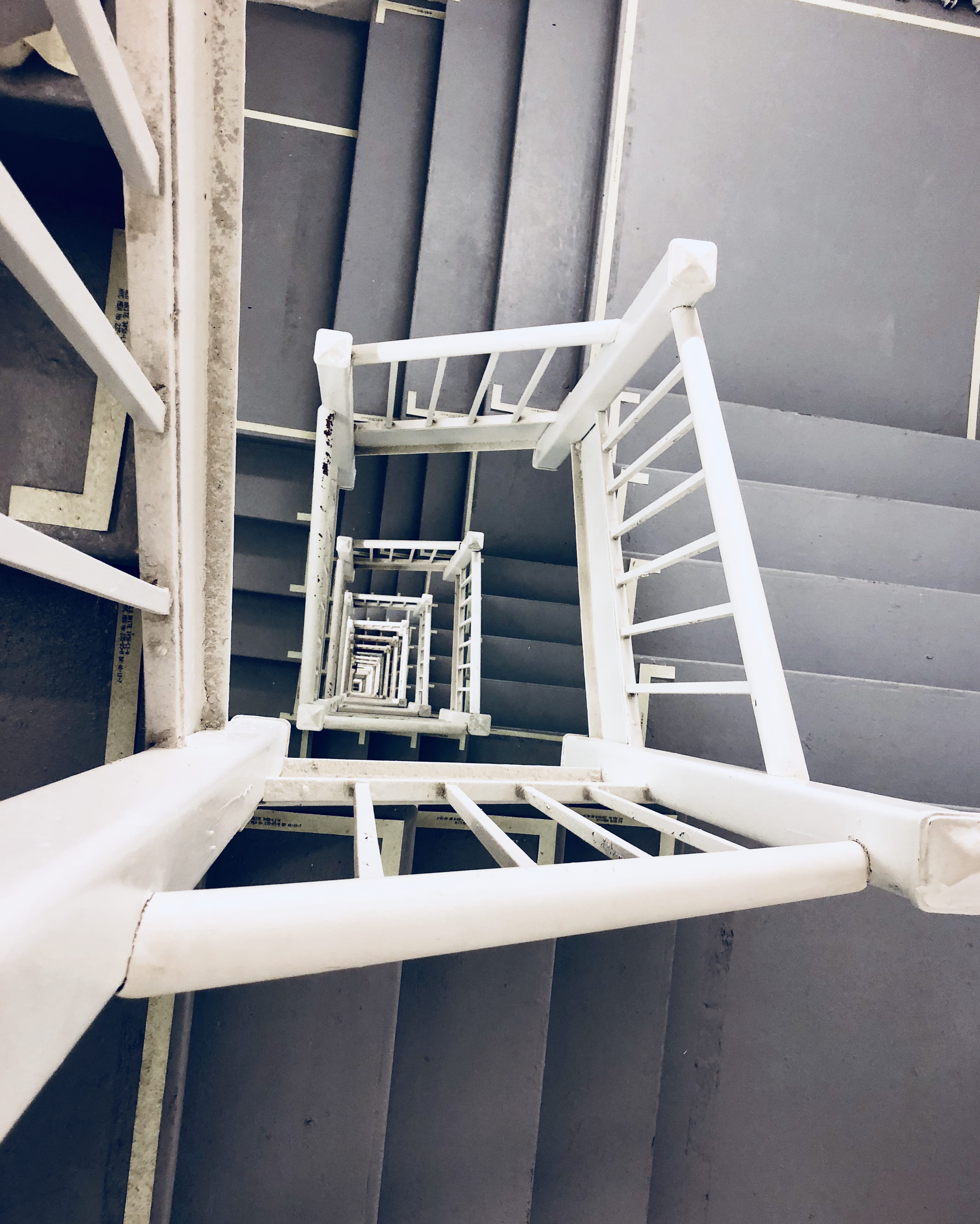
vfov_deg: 58.7
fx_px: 1088
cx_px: 502
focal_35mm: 30
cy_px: 651
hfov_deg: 48.5
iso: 40
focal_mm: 4
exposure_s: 1/20
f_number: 1.8
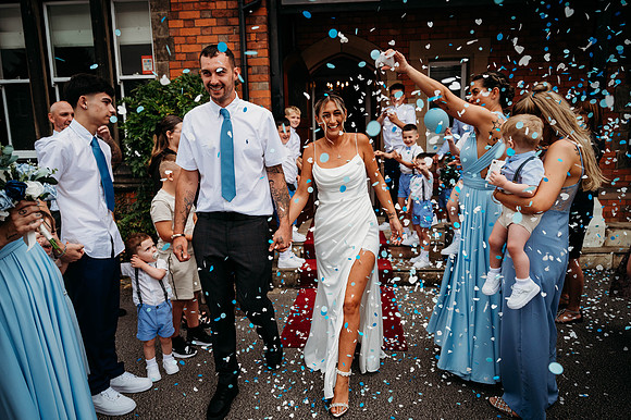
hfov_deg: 73.8
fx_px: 420
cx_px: 316
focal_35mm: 24
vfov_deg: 53.1
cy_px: 210
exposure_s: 1/1000
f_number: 4
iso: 560
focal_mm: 24
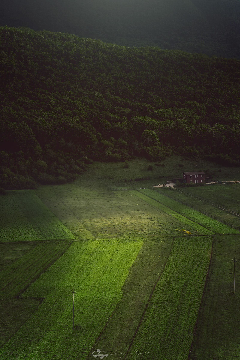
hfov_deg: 14.9
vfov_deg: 22.1
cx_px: 120
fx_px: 919
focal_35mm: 92
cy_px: 180
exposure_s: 1/160
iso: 100
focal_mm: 92
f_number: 7.1
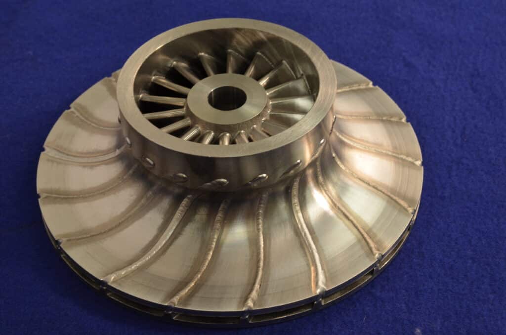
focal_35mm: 60
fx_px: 841
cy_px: 168
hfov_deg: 33.5
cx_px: 253
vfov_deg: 22.5
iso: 400
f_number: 13
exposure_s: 1/50
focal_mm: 40
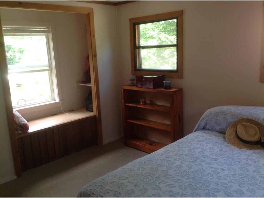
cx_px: 132
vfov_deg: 40.7
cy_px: 99
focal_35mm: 35
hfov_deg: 52.6
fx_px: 267
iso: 80
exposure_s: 1/60
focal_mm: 4.28
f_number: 2.4
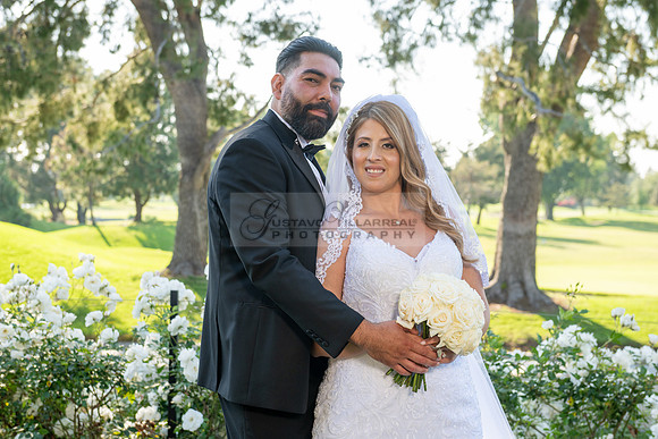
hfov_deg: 34.5
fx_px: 1060
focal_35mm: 58
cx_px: 329
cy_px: 220
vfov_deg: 23.4
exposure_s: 1/250
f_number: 5
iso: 200
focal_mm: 58
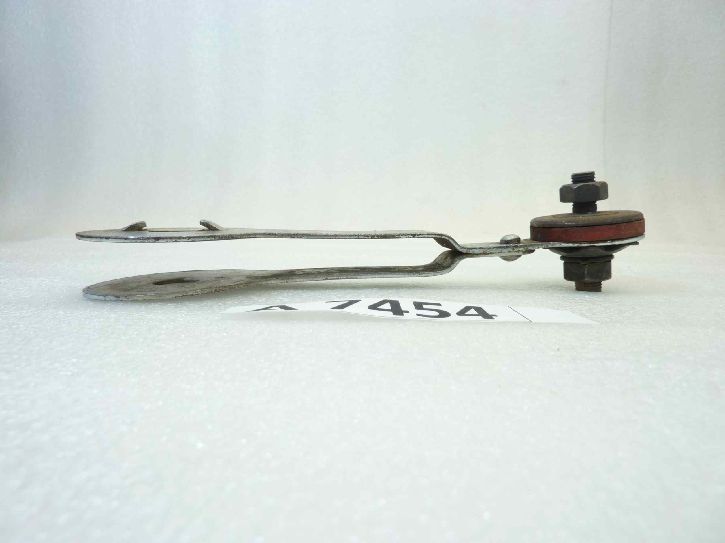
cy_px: 272
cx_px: 362
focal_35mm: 25
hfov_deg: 69.4
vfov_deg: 54.9
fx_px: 524
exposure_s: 1/30
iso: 80
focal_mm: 4.1
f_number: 3.3
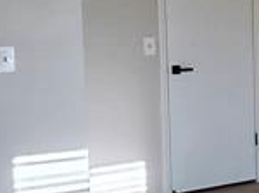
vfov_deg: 16.5
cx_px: 380
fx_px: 665
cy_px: 74
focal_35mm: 89
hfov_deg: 19.4
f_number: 2.2
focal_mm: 2.2
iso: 64
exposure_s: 1/120
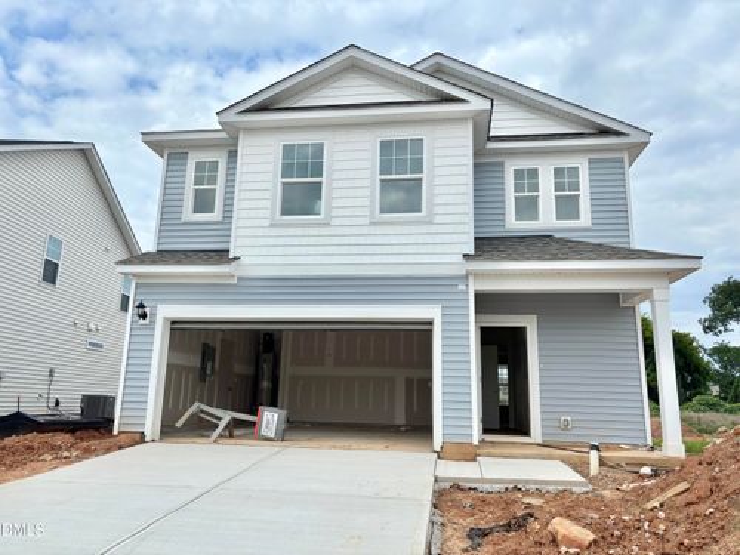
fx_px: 556
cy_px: 278
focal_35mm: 26
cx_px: 370
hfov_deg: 67.3
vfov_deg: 53.1
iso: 50
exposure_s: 1/3534
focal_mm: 5.96
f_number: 1.6
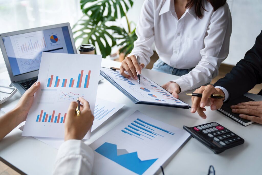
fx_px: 255
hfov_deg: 54.4
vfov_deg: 37.9
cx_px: 131
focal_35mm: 35
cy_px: 88
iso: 200
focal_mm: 35
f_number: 2.8
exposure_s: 1/160
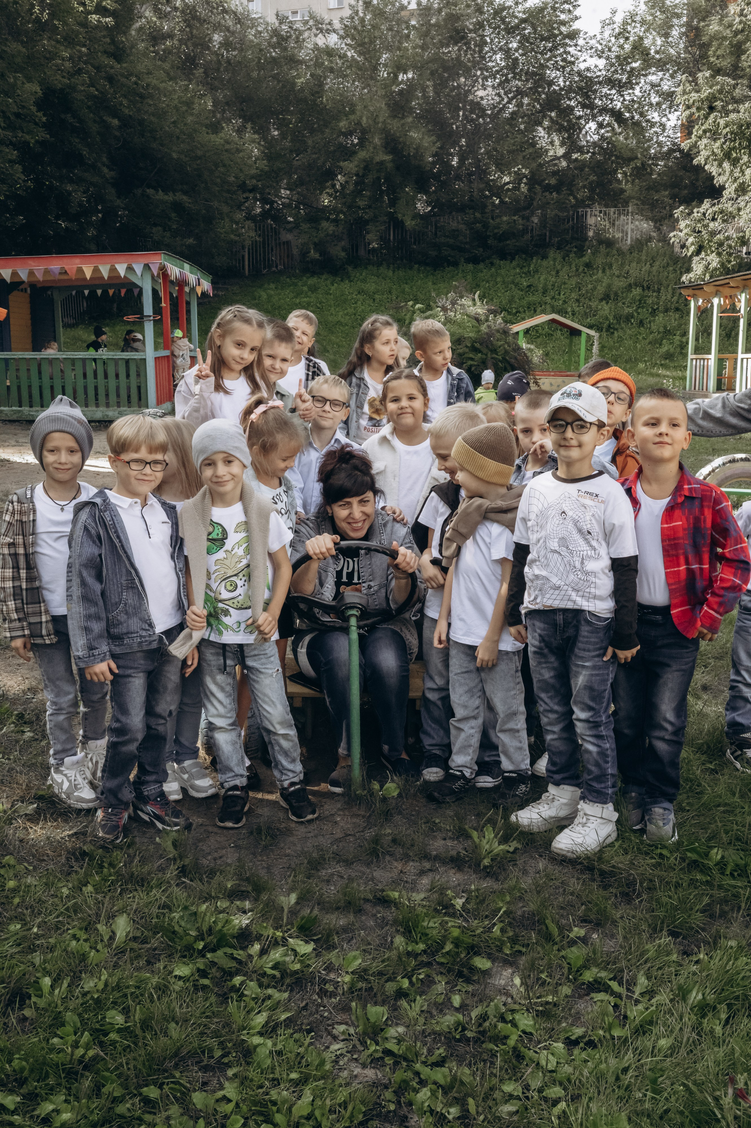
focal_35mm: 35
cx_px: 376
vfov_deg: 54.5
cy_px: 564
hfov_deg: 37.8
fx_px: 1097
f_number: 16
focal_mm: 35
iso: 8000
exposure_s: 1/640
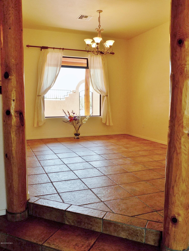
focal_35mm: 30
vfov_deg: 60.0
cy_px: 126
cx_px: 94
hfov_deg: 46.8
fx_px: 218
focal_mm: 5.3
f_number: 3.3
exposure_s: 1/80
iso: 80
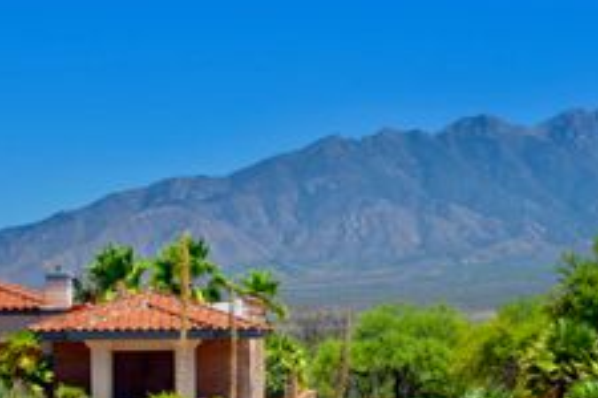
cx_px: 260
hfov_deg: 14.9
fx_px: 2292
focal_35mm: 138
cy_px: 322
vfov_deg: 9.9
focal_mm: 62
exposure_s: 1/250
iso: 125
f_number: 10
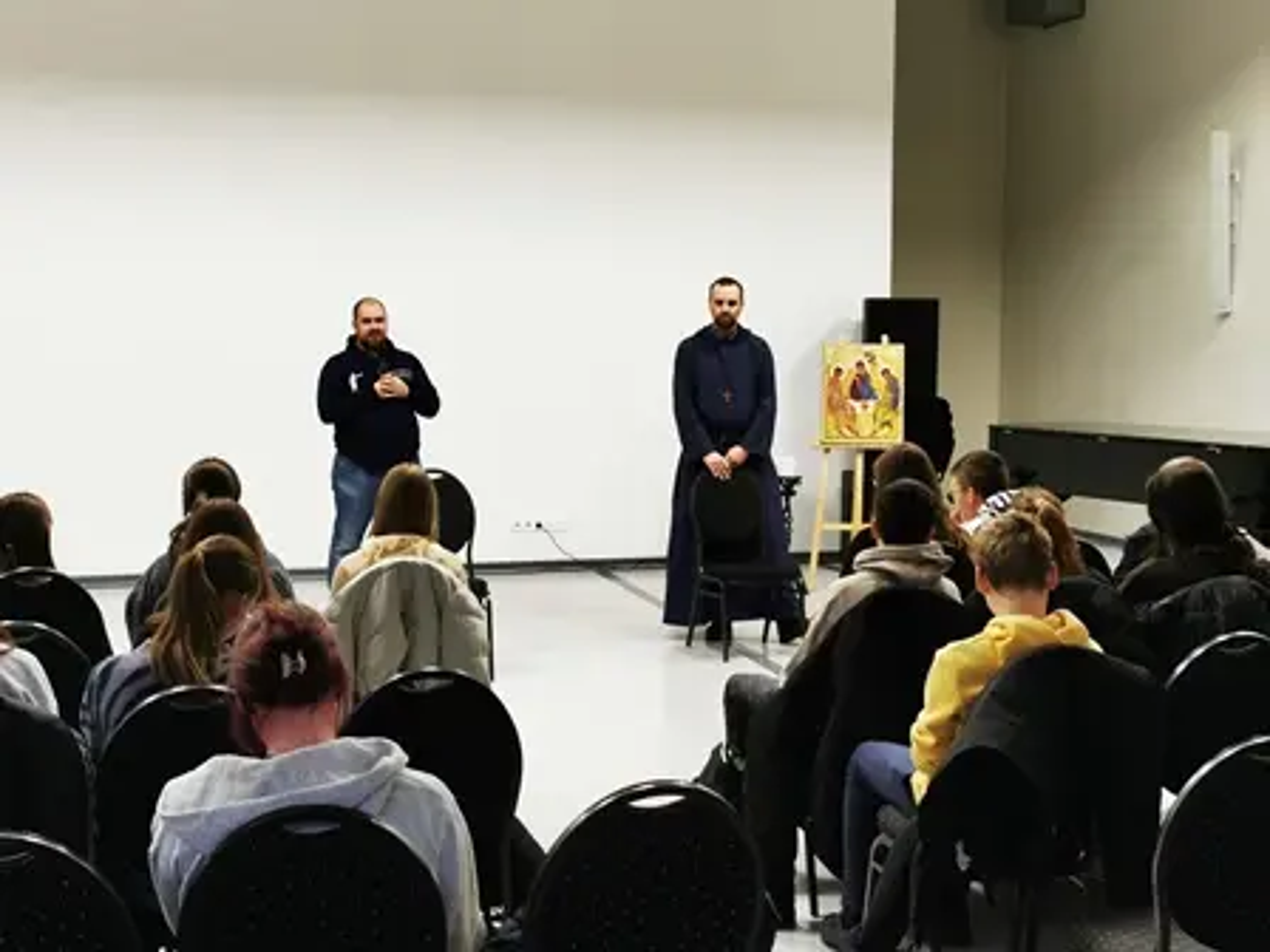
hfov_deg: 37.5
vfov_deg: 28.6
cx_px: 635
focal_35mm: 51
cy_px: 476
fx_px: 1871
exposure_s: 1/50
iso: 250
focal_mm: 5.56
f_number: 1.6
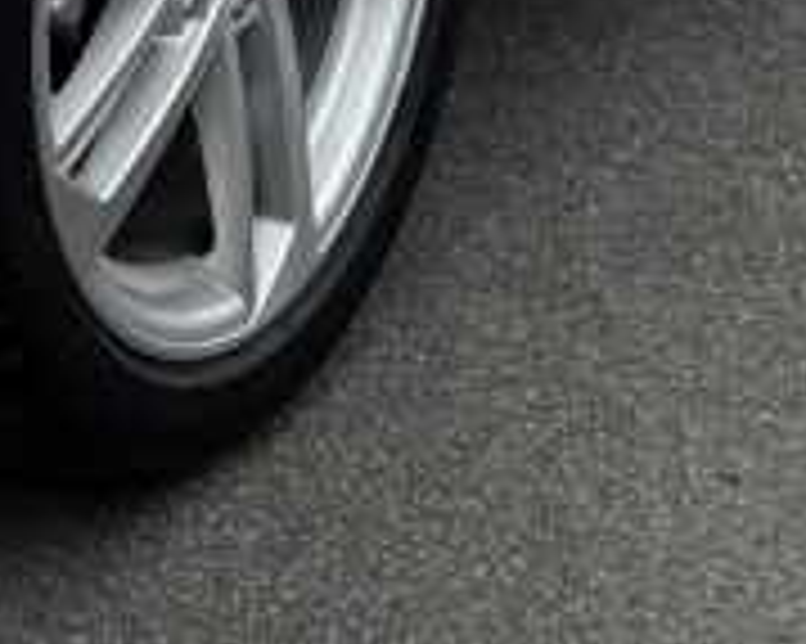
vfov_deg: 10.1
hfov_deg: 13.9
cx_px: -194
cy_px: -865
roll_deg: +1.3
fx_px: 3195
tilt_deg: -8.1
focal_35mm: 134
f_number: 1.78
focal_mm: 6.76
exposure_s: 1/2710
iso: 80
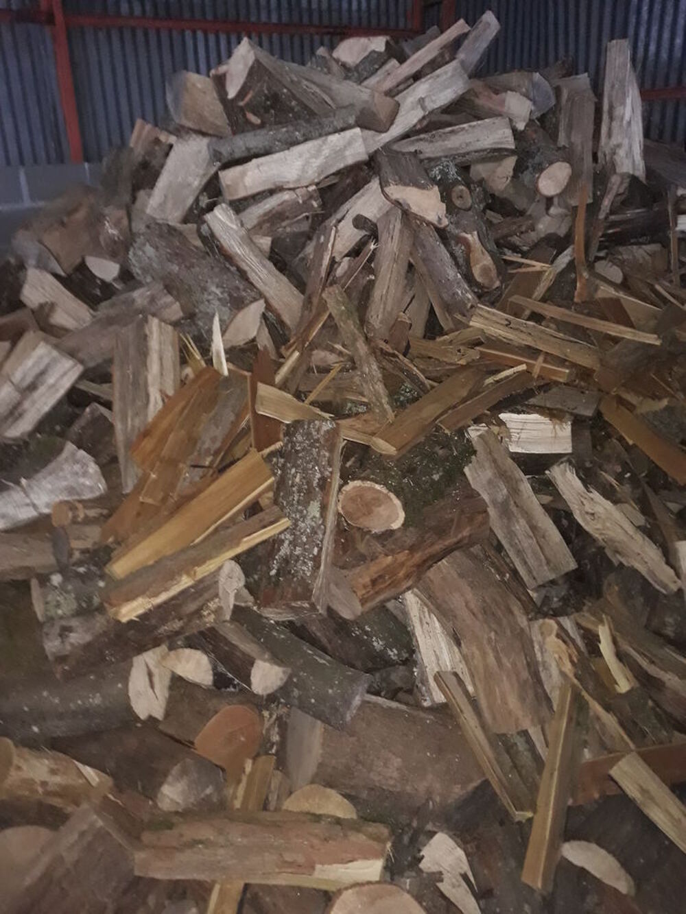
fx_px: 713
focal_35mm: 27
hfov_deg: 51.4
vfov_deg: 65.3
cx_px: 343
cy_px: 457
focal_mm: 3.71
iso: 400
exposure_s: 1/25
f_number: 1.7
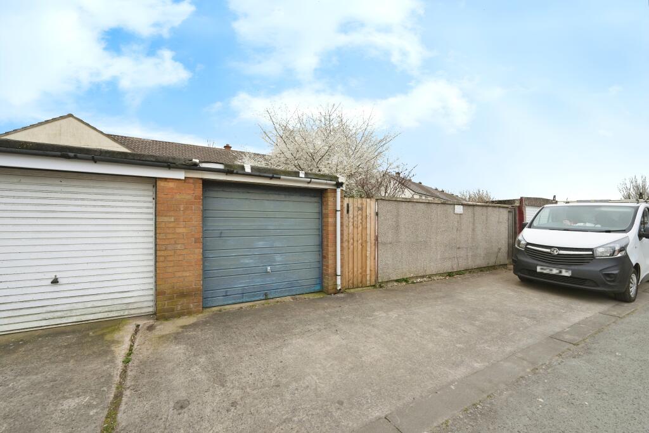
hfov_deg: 104.2
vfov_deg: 81.2
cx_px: 324
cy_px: 216
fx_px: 252
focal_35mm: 14
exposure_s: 1/60
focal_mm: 14
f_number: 7.1
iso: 400
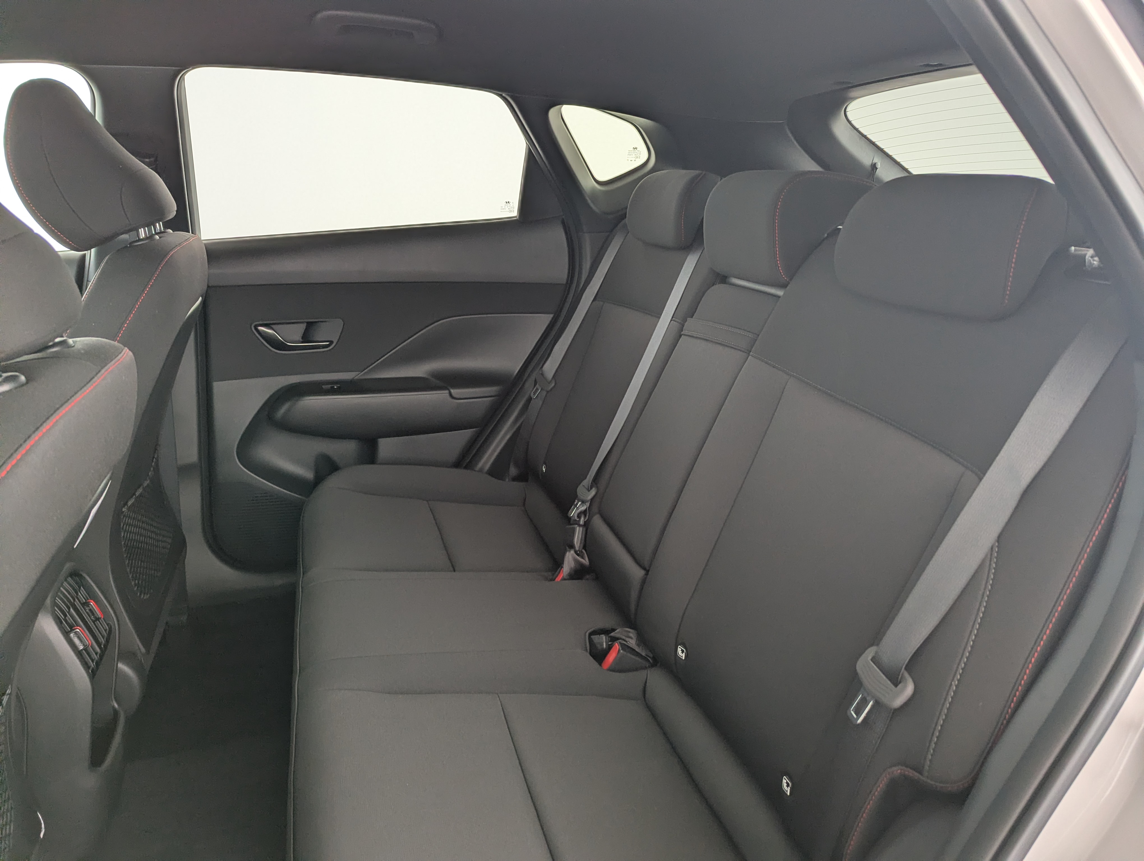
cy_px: 430
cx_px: 572
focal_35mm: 24
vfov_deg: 56.9
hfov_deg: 71.5
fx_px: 794
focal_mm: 6.81
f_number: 1.85
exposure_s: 1/64.8
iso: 86
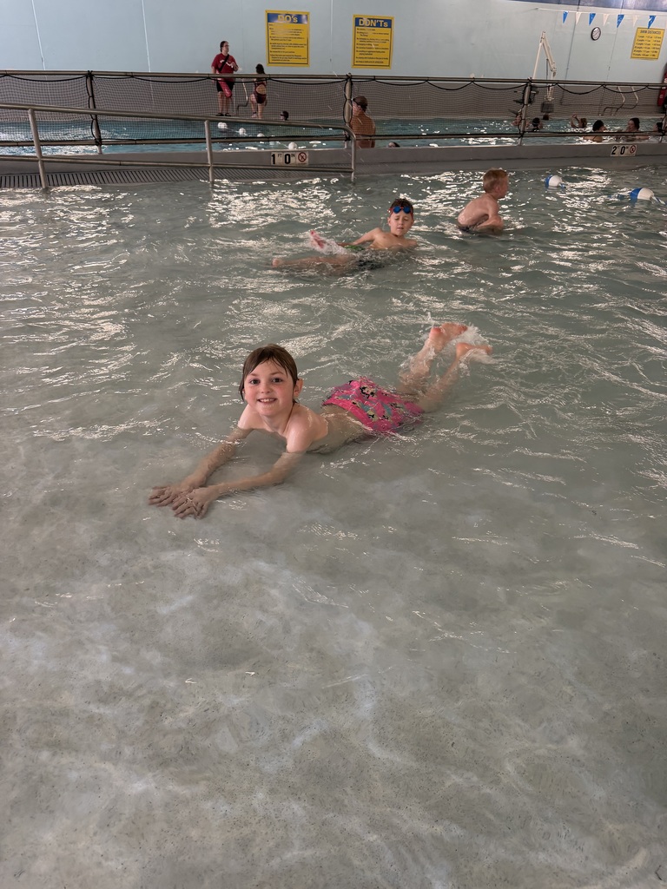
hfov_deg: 56.8
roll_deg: -1.7
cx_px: 334
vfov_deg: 71.6
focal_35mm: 24
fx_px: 617
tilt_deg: -30.1
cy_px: 444
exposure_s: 1/60
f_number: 1.78
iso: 160
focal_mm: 6.76
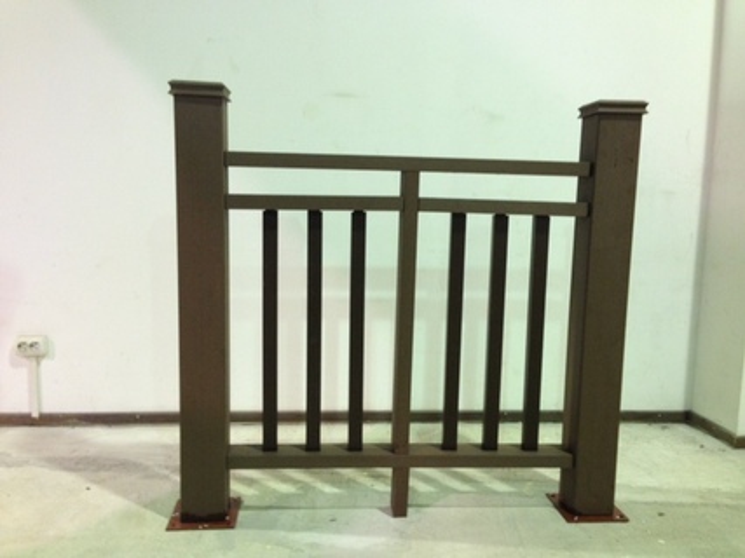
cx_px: 372
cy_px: 279
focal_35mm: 33
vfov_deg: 42.9
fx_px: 710
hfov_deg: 55.4
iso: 160
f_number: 2.4
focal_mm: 4.12
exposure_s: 1/20
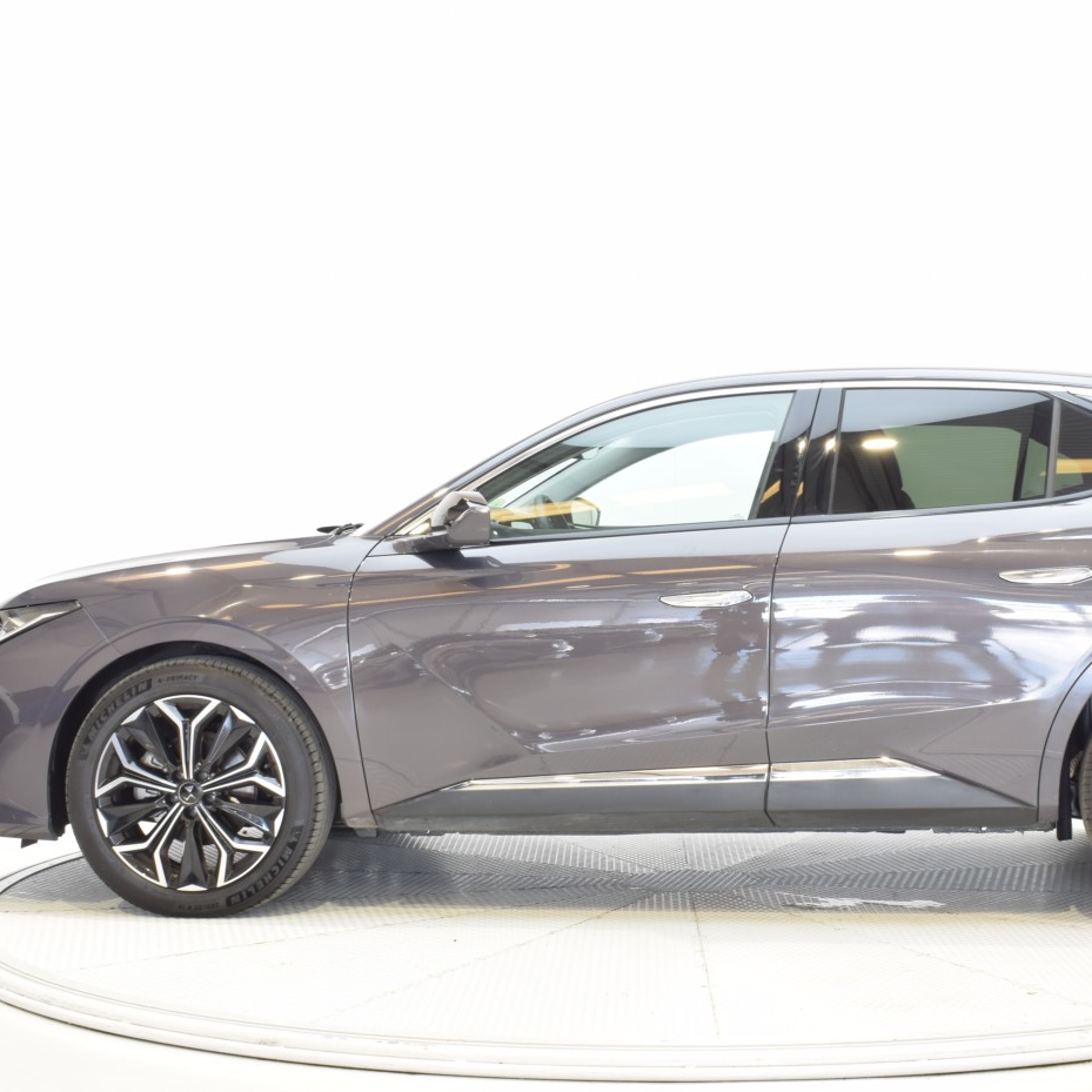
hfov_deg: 28.7
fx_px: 2130
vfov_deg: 28.7
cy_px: 580
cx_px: 651
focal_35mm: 60
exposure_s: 1
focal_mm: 29
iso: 100
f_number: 14
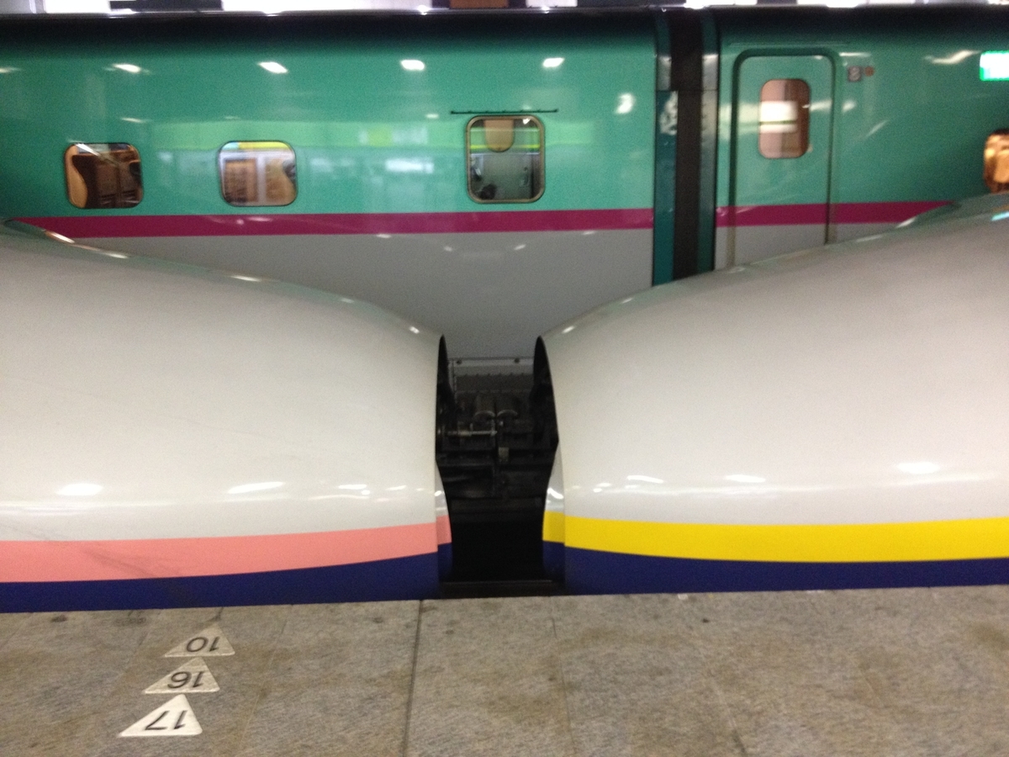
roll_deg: +1.4
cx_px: 504
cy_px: 378
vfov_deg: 40.7
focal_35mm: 35
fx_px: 1020
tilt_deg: -11.7
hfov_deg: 52.6
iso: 200
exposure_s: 1/20
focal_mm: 4.28
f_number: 2.4
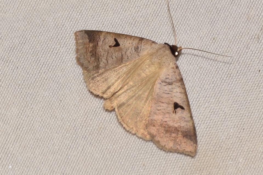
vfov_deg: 6.5
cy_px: 88
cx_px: 132
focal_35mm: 210
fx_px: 1534
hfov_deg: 9.8
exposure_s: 1/160
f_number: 13
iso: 100
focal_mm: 140
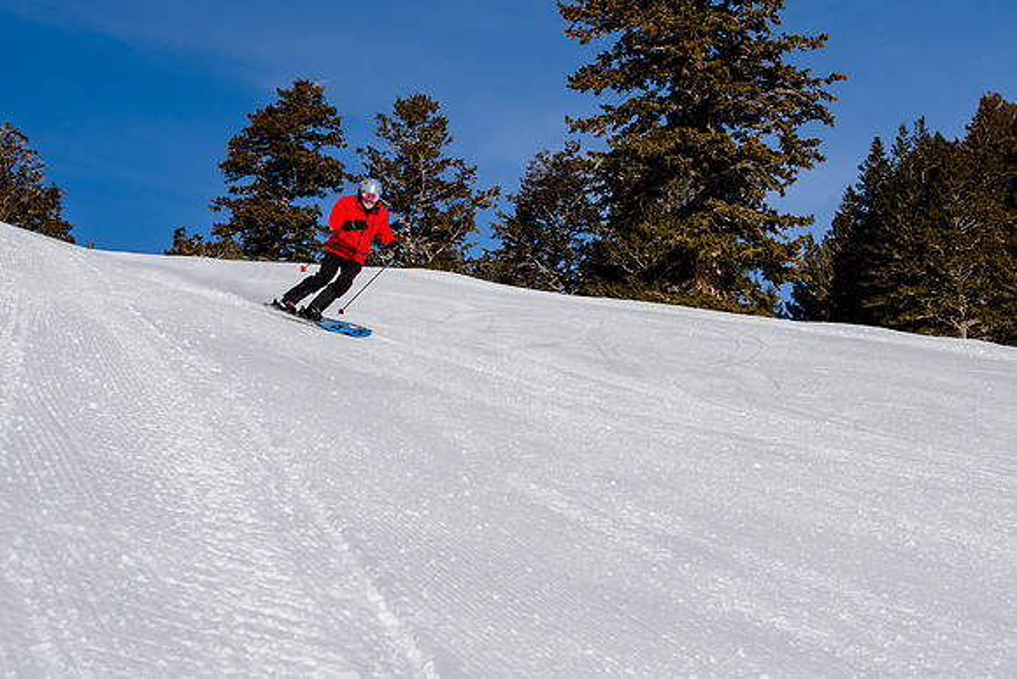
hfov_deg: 25.2
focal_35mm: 80
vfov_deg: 16.9
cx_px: 613
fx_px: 2273
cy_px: 240
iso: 160
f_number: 8
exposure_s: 1/1000
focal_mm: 38
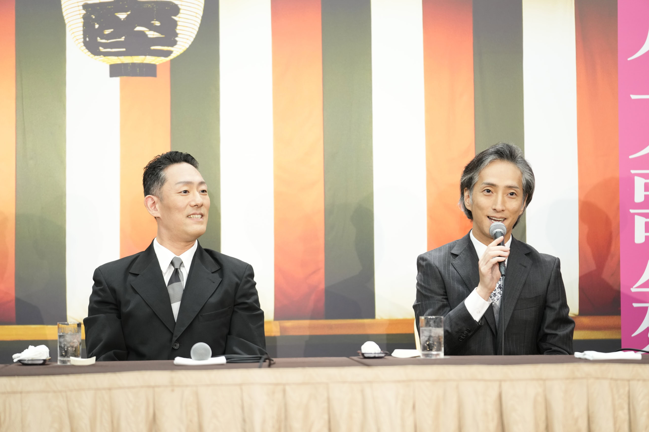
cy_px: 216
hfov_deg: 16.4
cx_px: 324
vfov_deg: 11.0
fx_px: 2253
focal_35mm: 125
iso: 1000
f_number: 3.2
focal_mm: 125
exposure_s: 1/160
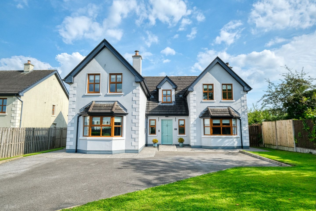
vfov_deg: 61.9
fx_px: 176
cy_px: 106
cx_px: 158
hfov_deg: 84.0
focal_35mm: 20
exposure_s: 1/1400
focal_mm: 13.2
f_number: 7.1
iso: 1000
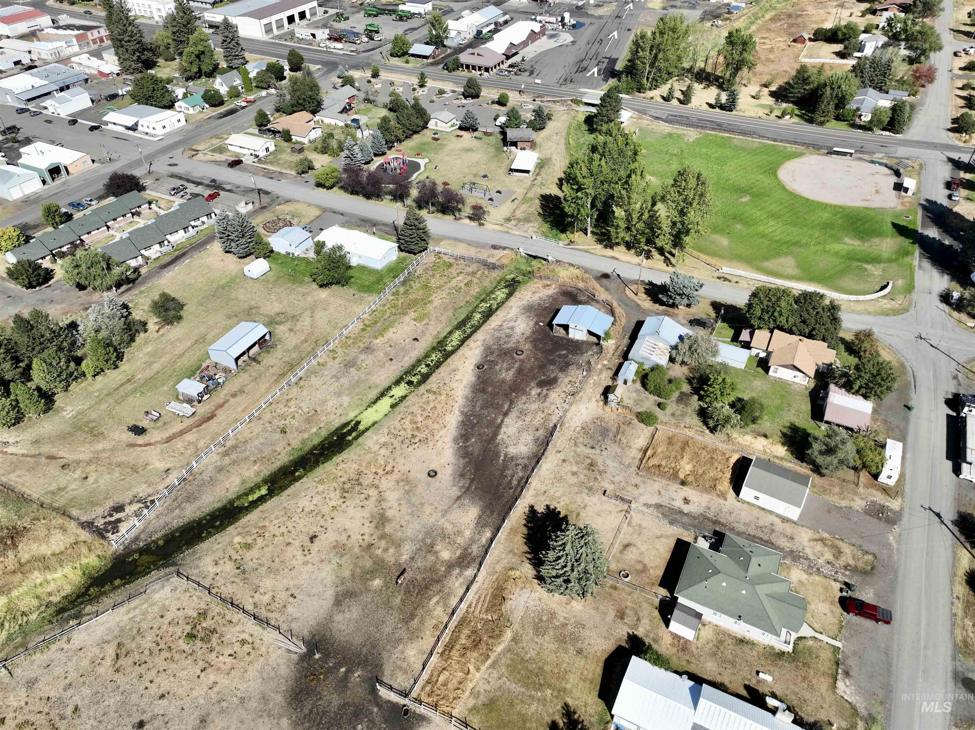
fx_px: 676
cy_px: 365
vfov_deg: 56.8
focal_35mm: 24
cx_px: 488
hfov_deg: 71.6
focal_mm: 12.29
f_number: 2.8
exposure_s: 1/2000
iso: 140
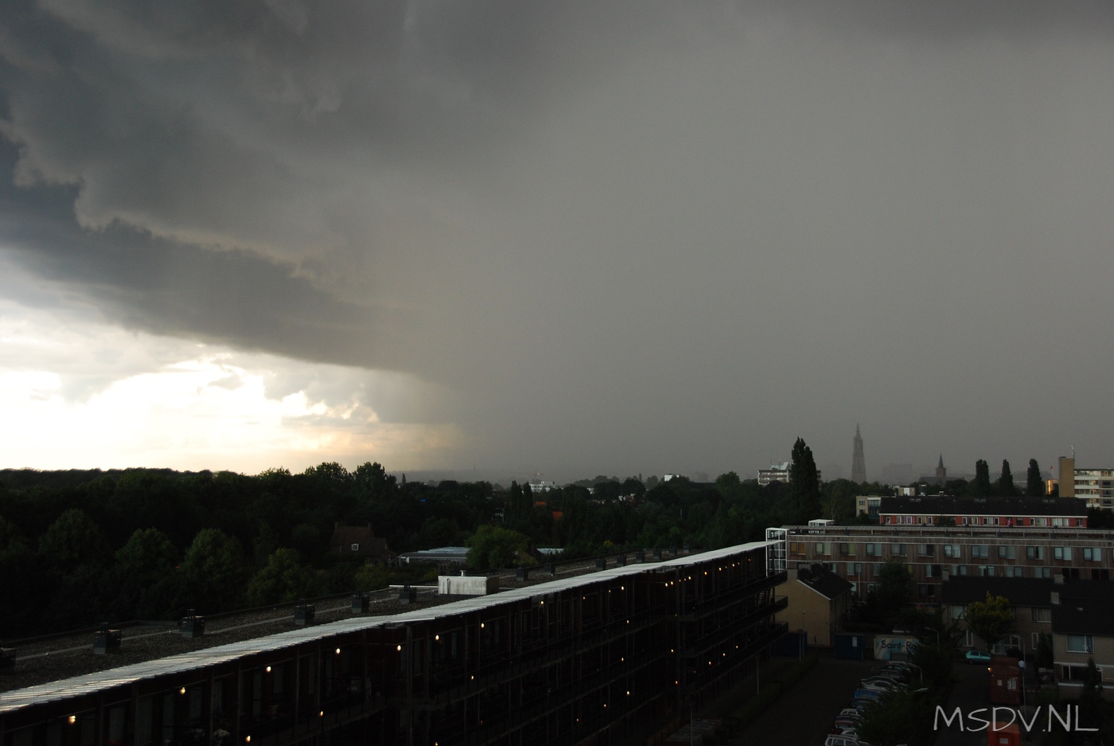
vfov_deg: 28.1
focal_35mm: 48
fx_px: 1487
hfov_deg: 41.1
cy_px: 373
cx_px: 557
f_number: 4.2
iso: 360
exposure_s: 1/60
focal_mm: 32
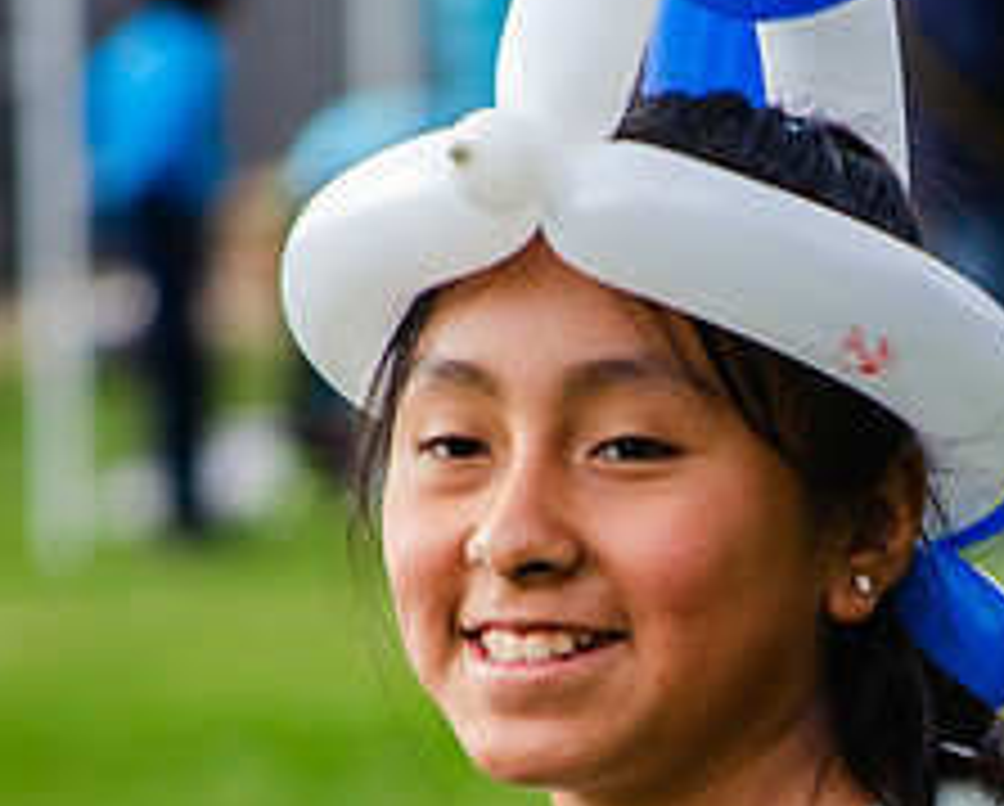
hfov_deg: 3.0
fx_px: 18983
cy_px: 684
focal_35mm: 638
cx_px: 788
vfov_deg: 2.4
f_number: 5.6
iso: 280
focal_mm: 175
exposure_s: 1/500
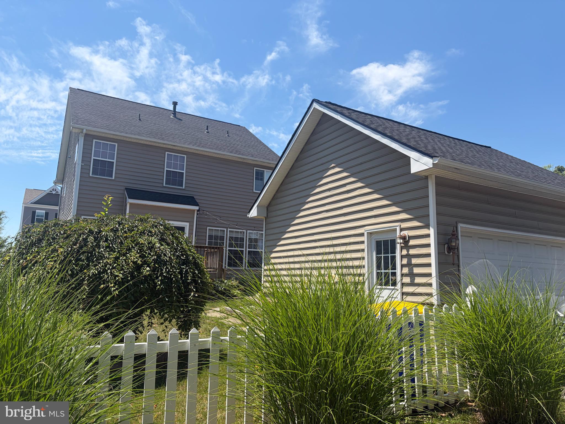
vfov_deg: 53.1
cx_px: 282
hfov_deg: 67.3
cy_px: 212
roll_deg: -0.4
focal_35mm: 26
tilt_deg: +10.2
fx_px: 424
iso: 50
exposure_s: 1/3125
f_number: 1.6
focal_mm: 5.96
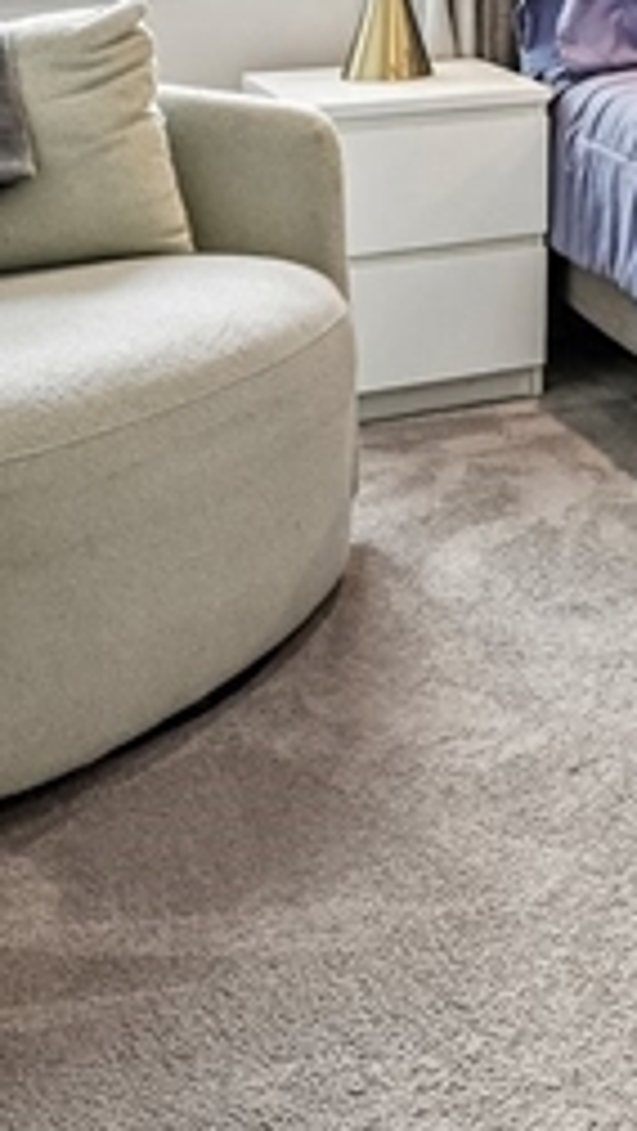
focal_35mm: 68
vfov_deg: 27.2
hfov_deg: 14.2
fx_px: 2039
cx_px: 1359
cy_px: -240
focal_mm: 16
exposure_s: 1/13
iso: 400
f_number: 8
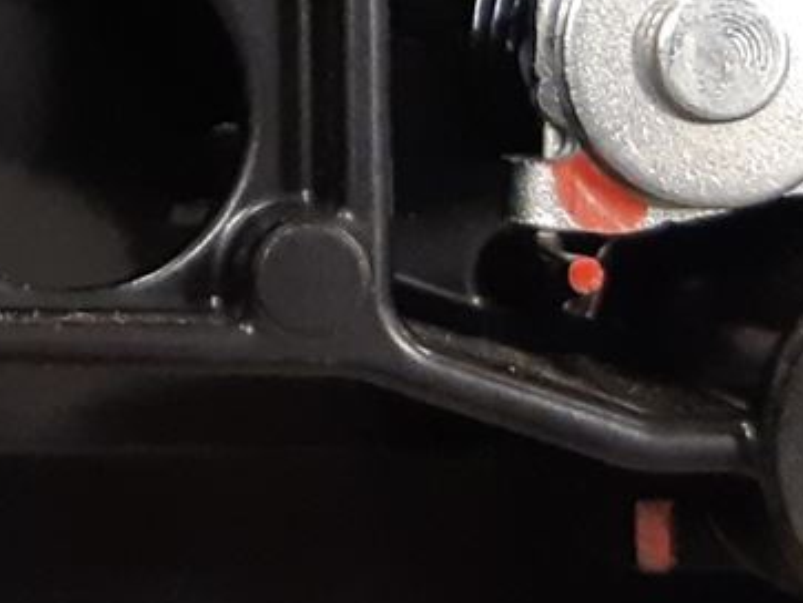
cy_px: -251
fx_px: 3412
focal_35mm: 147
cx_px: -497
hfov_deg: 12.6
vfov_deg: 9.8
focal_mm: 3.93
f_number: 1.7
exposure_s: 1/50
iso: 250
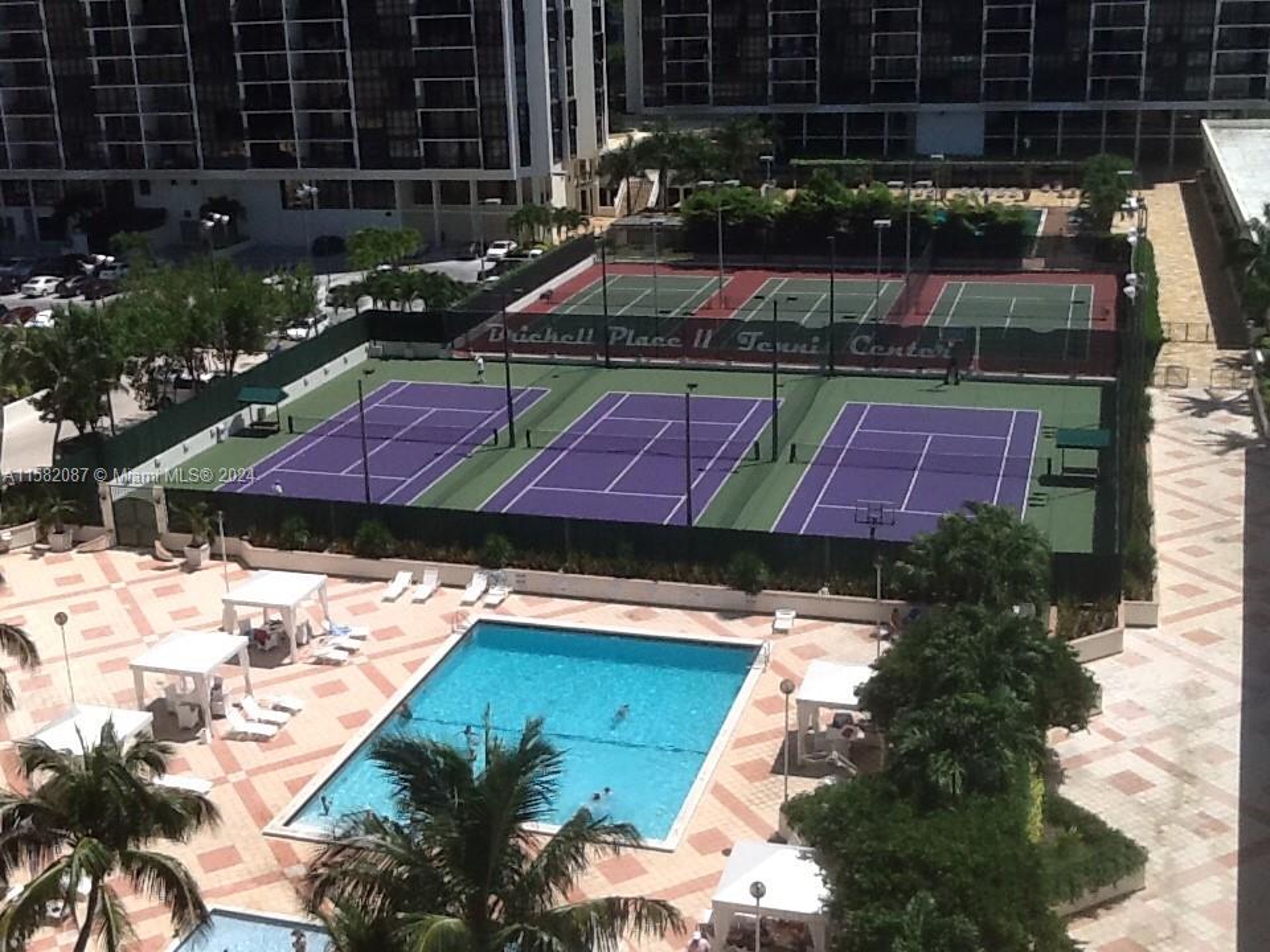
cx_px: 635
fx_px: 1614
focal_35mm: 44
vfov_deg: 32.9
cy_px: 476
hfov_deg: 42.9
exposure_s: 1/1672
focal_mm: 2.03
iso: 40
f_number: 2.4
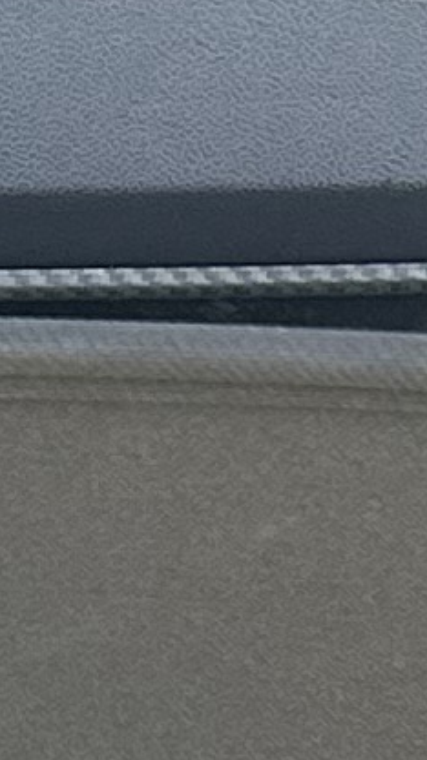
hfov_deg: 4.7
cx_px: -602
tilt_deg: -27.4
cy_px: 2736
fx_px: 5102
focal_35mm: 253
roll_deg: -0.9
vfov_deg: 7.0
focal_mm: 6.86
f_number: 1.78
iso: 80
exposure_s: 1/180
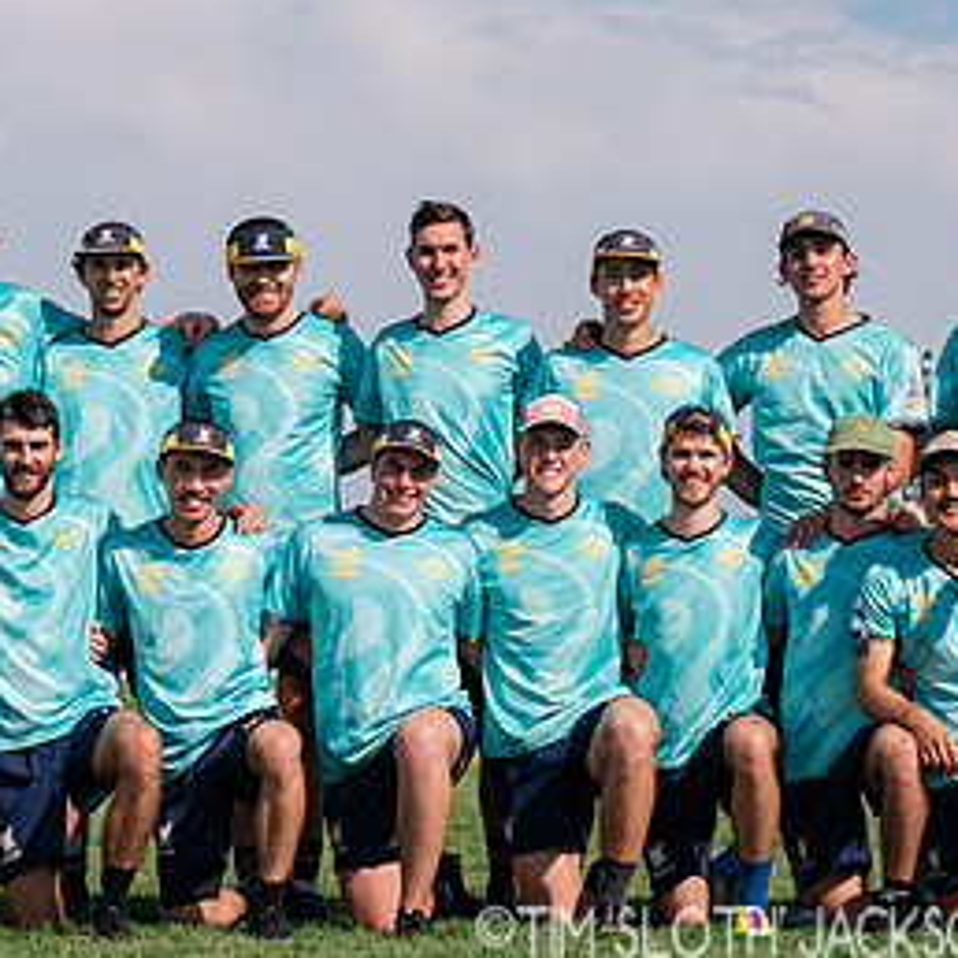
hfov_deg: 12.1
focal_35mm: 144
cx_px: 262
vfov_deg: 12.1
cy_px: 362
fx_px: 4509
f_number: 4
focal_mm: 71
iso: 500
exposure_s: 1/6400
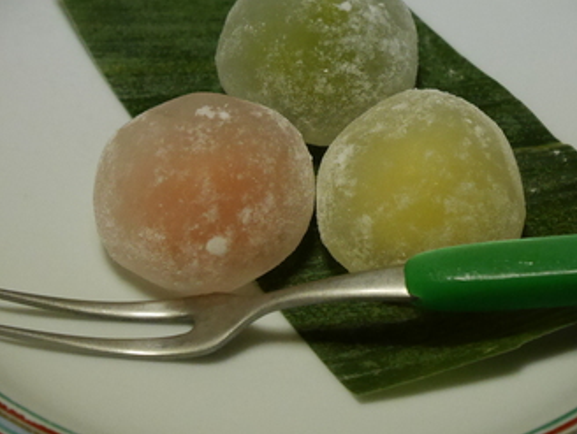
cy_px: 150
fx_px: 1953
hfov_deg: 16.8
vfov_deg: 12.7
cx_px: 317
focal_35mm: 117
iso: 3200
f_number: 5.6
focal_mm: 32
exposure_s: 1/60
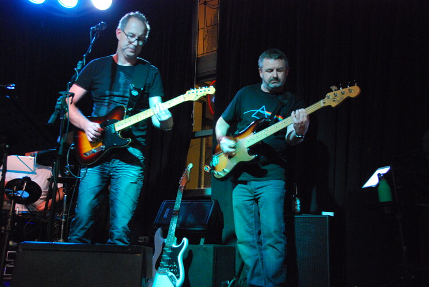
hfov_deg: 44.9
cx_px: 214
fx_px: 519
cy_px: 144
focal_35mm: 44
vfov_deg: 30.9
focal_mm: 29
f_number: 4.2
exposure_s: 1/10
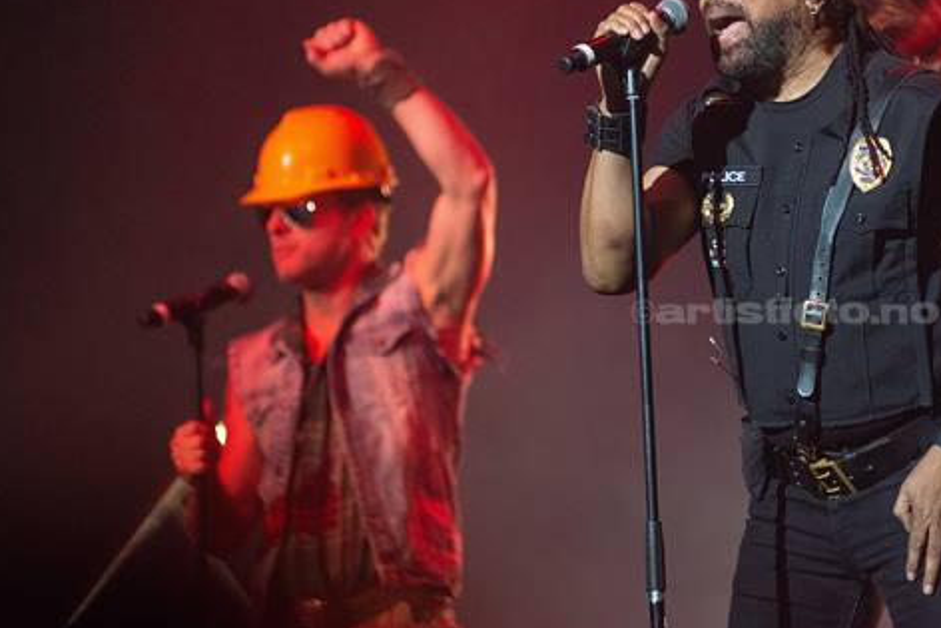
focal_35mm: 305
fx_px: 7974
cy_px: 166
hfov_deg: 6.8
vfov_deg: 4.5
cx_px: 646
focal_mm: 200
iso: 4000
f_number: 3.5
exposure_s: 1/640
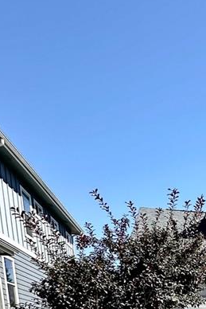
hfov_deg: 23.0
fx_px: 386
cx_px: 324
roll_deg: -0.8
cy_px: 377
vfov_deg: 34.3
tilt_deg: -6.0
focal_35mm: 45
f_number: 2.2
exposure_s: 1/2451
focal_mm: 2.22
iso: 50
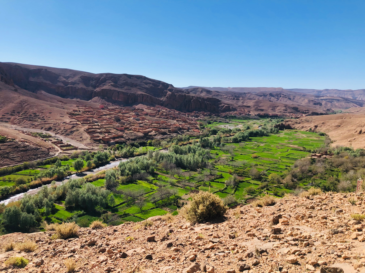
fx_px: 295
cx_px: 182
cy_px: 136
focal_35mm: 28
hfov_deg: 63.4
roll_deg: -0.2
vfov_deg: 49.7
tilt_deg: -7.0
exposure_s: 1/2288
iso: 20
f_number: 1.8
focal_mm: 4
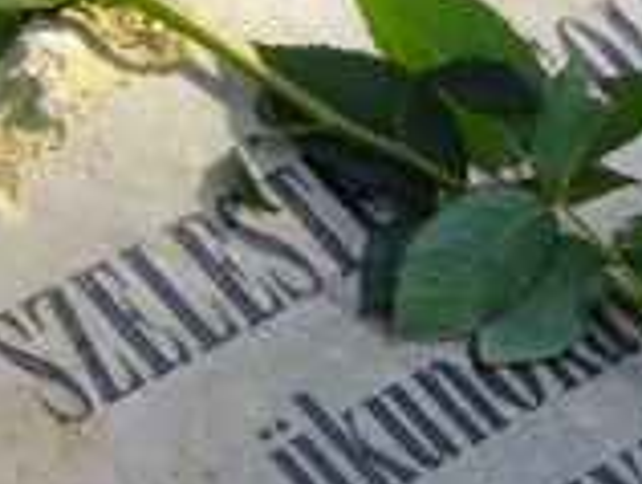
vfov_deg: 3.5
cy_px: 356
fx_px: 7913
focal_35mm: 426
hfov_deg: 4.6
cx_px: 544
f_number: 5.6
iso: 100
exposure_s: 1/160
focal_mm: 21.22
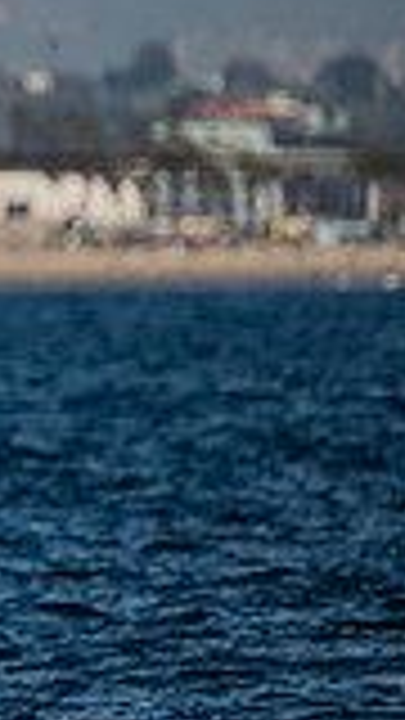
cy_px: 268
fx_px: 24208
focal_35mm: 1268
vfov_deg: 1.7
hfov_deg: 1.0
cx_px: -756
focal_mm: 330
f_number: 5.3
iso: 400
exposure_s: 1/4000
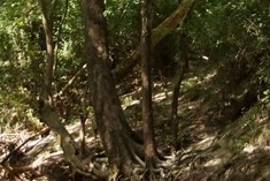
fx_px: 1456
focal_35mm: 194
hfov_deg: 10.6
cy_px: 60
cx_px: 83
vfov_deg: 7.1
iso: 1600
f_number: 4
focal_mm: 28
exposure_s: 1/1600
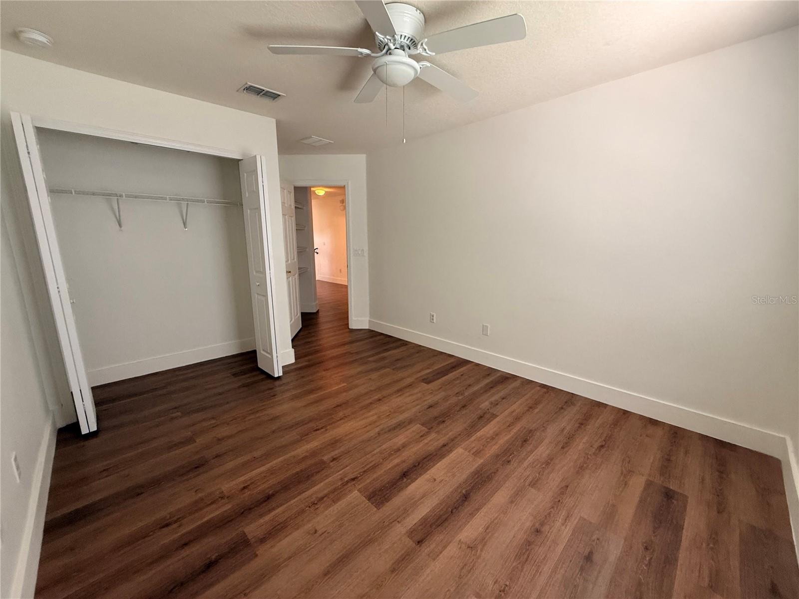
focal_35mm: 14
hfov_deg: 102.1
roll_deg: +0.0
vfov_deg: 85.7
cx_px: 400
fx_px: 323
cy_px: 300
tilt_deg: -10.3
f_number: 2.2
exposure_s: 1/99
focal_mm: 2.22
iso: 320
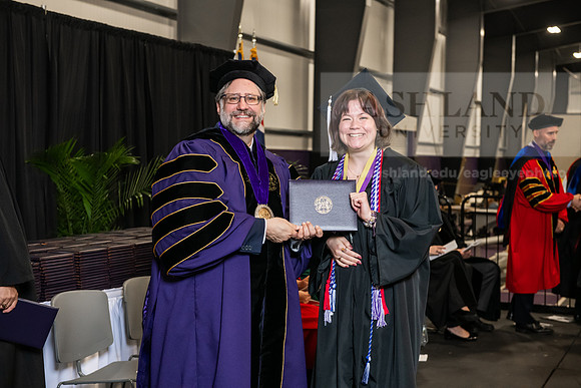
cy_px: 194
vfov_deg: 21.9
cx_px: 290
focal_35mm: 62
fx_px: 1001
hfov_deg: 32.4
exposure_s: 1/200
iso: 2500
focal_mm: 62
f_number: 5
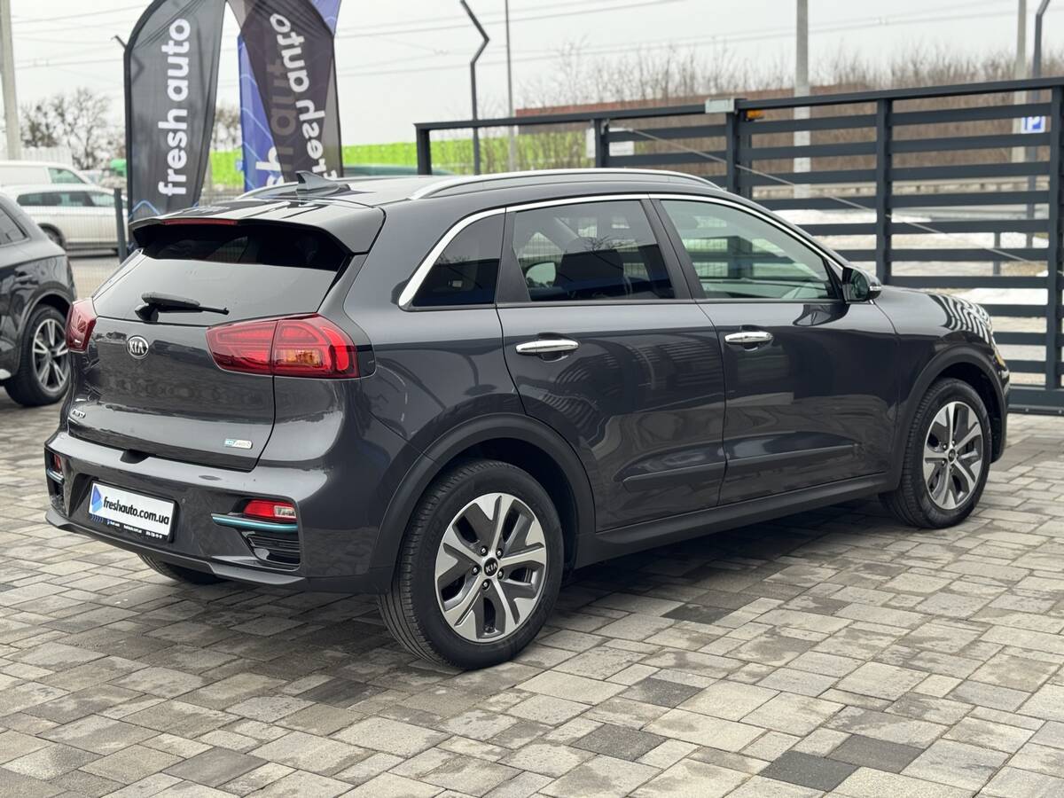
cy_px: 399
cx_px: 532
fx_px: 1475
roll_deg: +2.3
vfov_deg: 30.3
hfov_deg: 39.7
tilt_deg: -8.5
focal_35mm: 48
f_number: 1.78
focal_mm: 6.76
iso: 64
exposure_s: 1/220
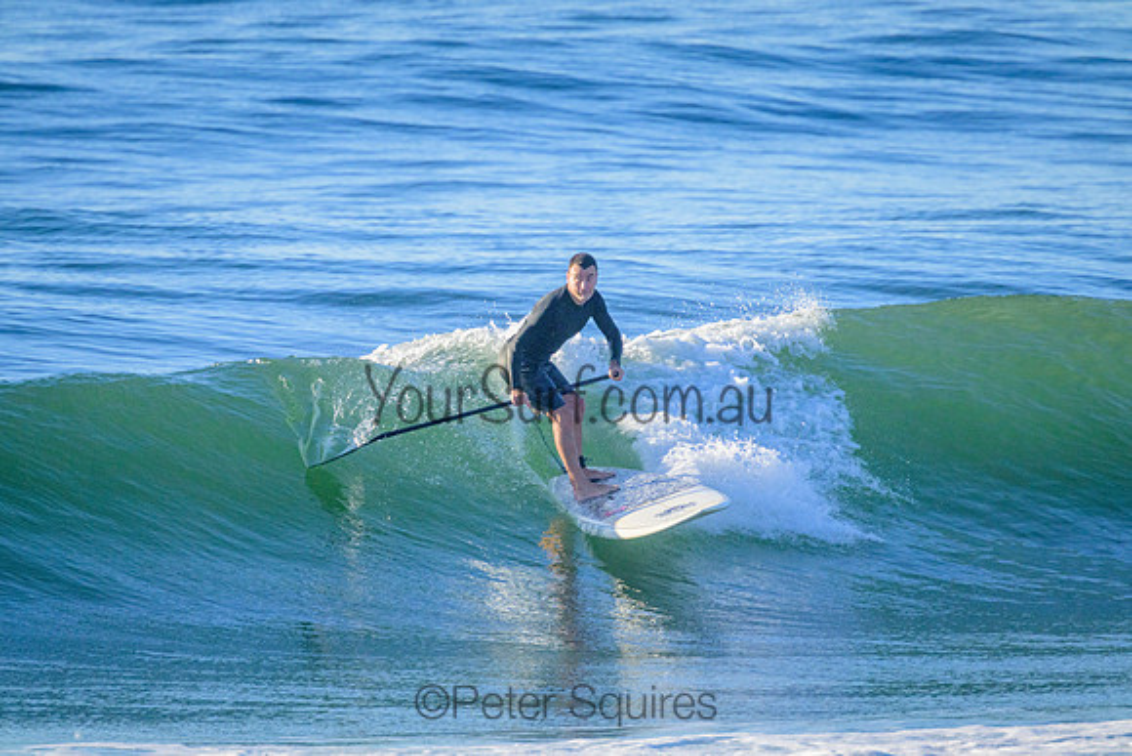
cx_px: 566
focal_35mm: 800
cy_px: 378
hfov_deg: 2.6
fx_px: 25160
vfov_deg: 1.7
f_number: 11
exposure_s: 1/2000
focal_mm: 800
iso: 1400
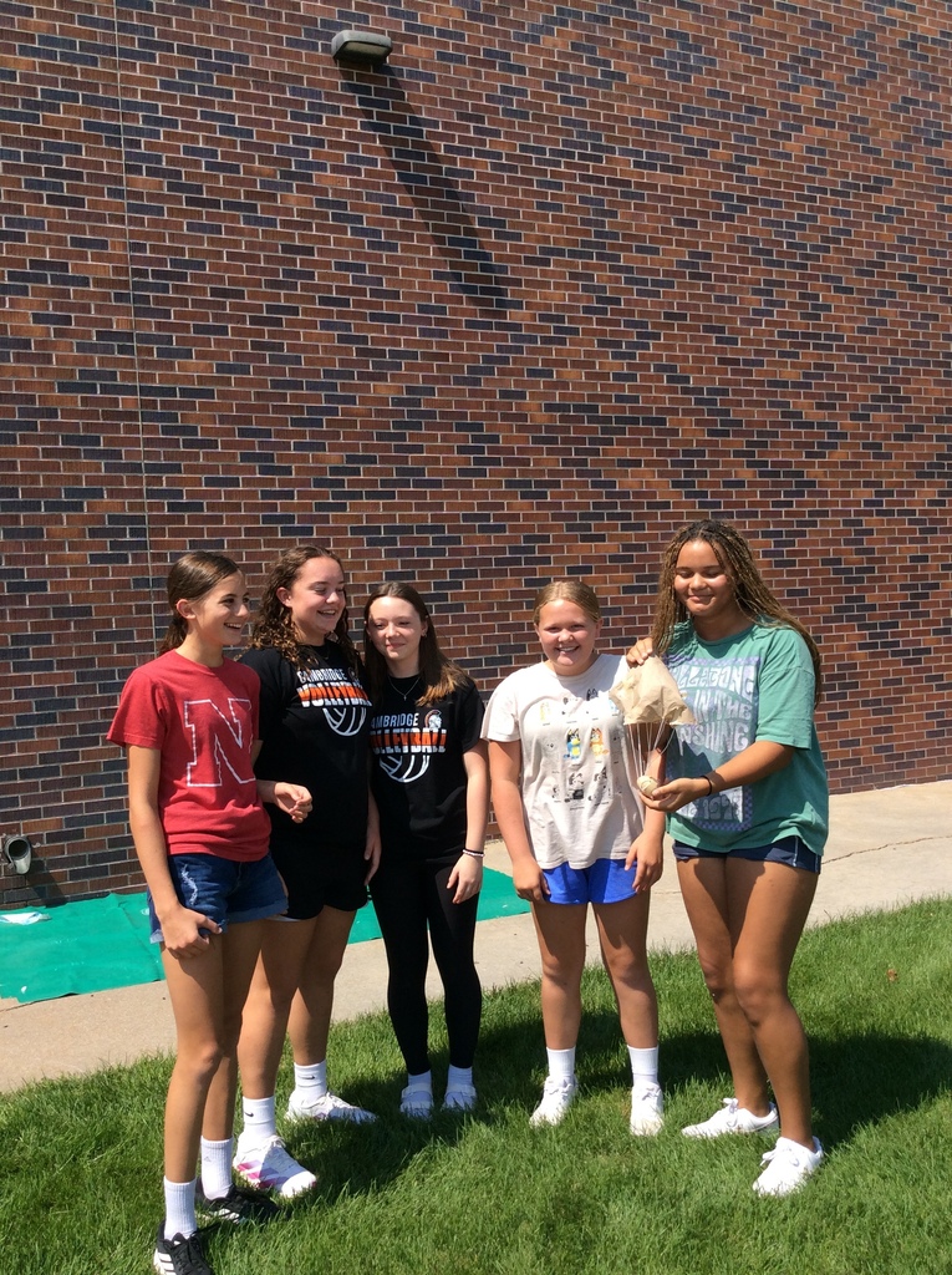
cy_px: 638
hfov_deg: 44.1
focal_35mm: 32
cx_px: 476
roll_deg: +2.9
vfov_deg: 56.9
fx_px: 1176
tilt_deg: -2.8
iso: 32
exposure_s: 1/1395
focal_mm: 3.3
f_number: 2.4
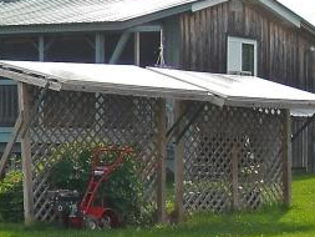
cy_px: 142
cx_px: -86
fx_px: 1621
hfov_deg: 10.9
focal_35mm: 178
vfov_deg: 8.3
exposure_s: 1/201
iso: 64
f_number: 6.1
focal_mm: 7.1
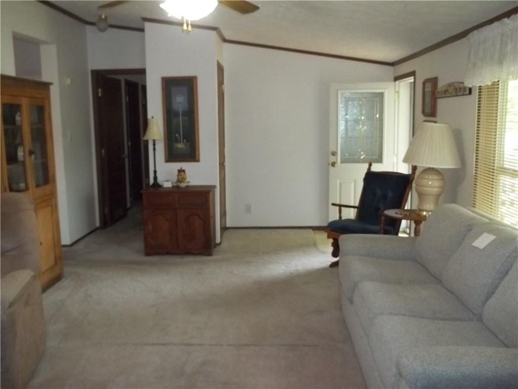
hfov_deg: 55.4
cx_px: 259
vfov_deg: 42.9
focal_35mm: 33
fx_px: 494
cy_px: 194
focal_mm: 5.9
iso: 320
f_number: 3.3
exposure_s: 1/30
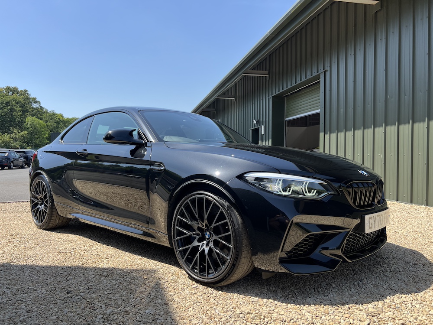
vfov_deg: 53.1
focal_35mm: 26
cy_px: 162
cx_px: 216
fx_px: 325
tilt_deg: -1.3
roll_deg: +1.0
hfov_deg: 67.3
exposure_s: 1/2299
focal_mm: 5.7
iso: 50
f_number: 1.5
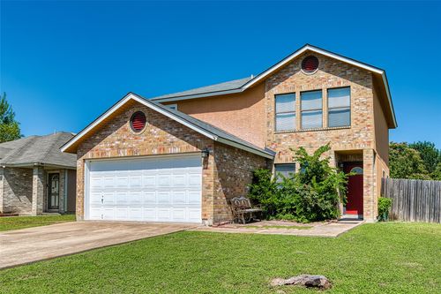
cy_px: 147
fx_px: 233
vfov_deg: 64.5
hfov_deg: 86.9
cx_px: 220
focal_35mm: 19
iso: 100
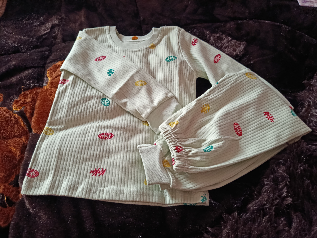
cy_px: 119
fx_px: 220
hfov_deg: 71.6
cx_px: 158
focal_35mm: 24
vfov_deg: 56.8
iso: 3004
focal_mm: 5.24
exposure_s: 1/25
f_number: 1.7
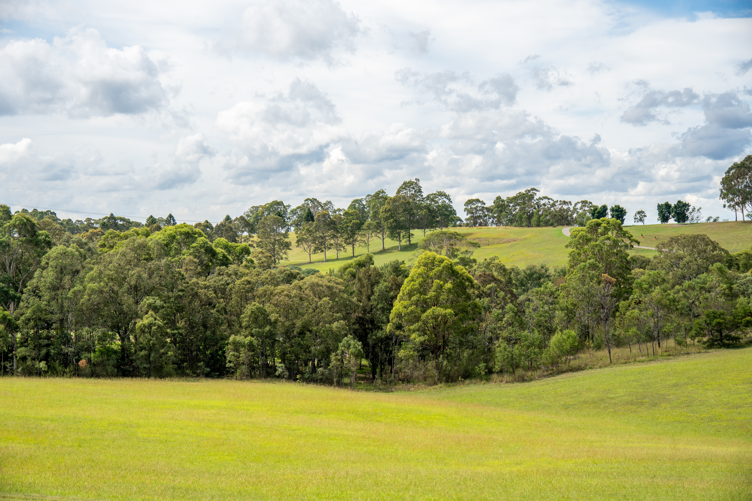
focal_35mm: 72
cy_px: 250
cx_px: 376
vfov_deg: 18.9
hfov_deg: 28.1
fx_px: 1504
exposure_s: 1/400
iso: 100
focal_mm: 48
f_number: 5
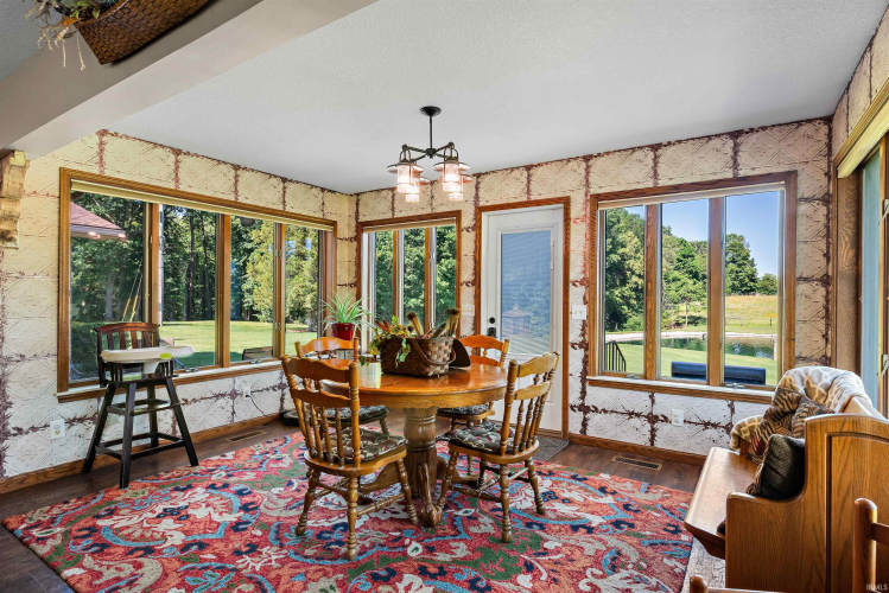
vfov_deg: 67.4
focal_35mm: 18
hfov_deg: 90.0
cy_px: 296
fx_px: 445
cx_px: 444
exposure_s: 1/15
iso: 100
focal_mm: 18
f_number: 9
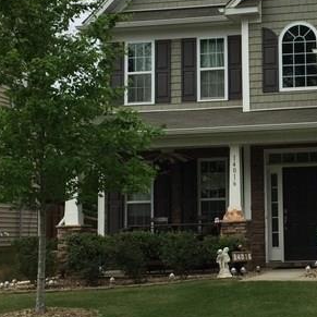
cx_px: 329
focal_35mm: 88
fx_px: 912
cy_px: 113
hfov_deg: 19.1
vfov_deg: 19.7
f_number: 2.2
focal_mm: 4.15
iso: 32
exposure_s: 1/1014
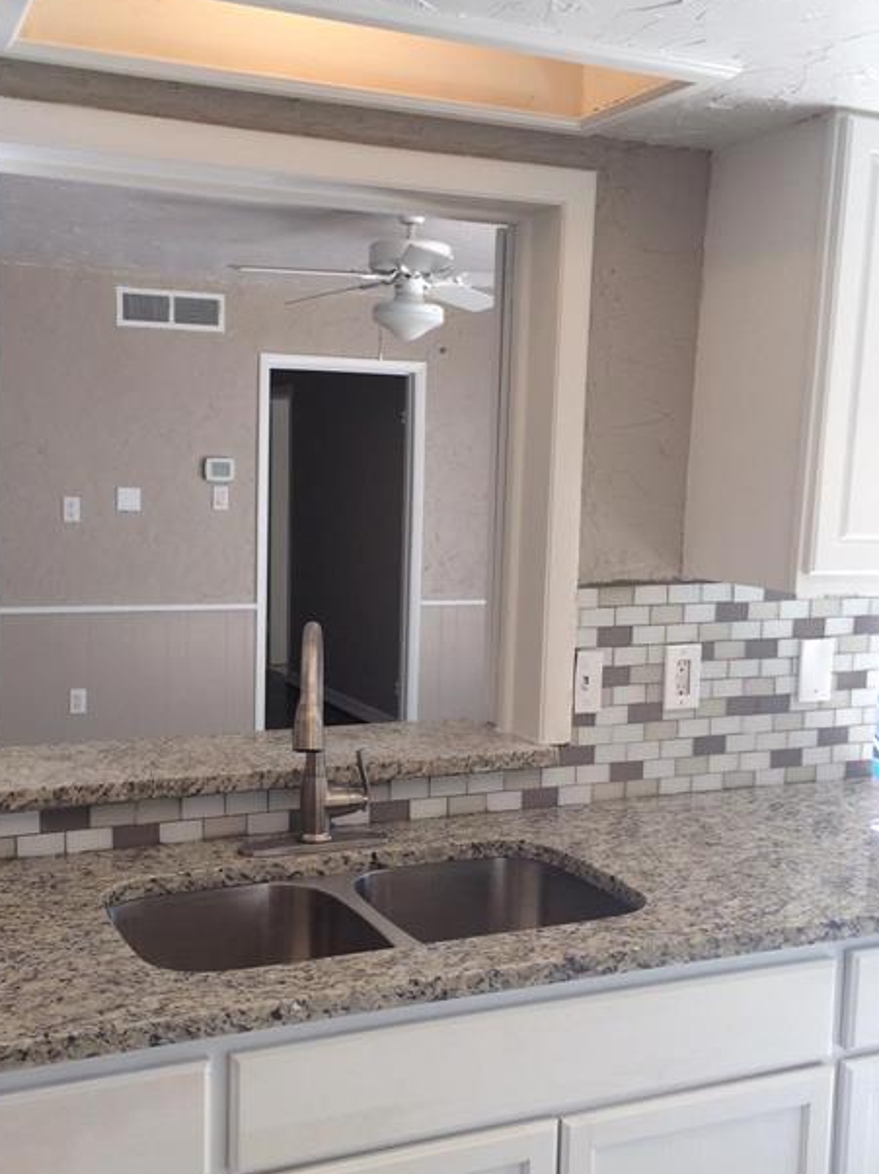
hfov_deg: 38.5
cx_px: 347
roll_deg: -0.5
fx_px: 1254
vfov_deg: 50.1
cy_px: 626
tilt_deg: -7.6
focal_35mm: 37
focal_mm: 4.15
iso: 50
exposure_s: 1/120
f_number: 2.2
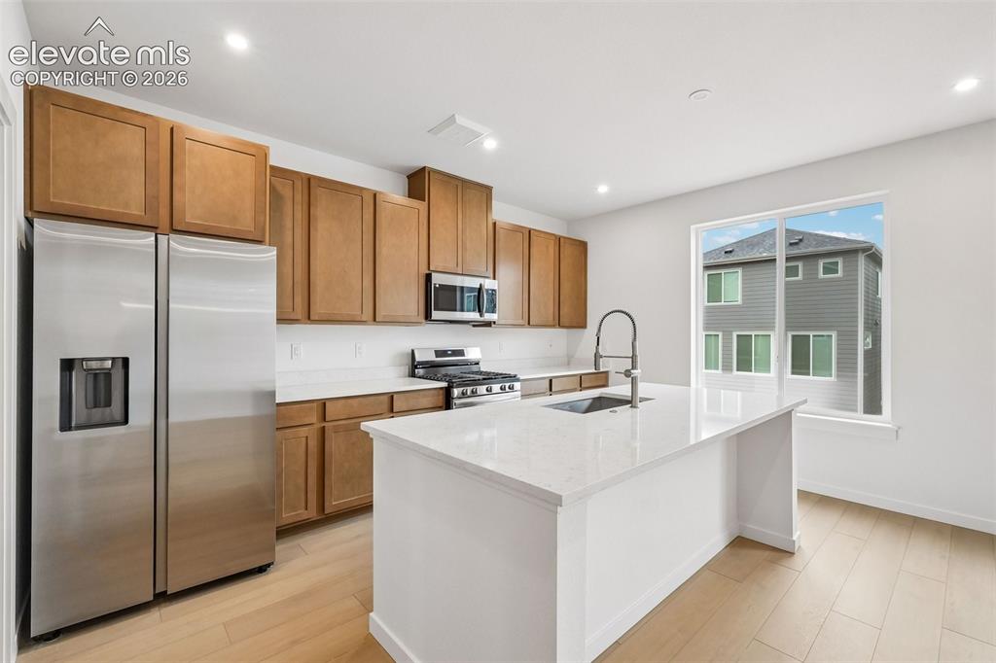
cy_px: 332
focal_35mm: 15
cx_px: 498
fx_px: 415
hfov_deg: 100.4
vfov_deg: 77.3
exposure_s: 1/25
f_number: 8
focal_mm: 10
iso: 800
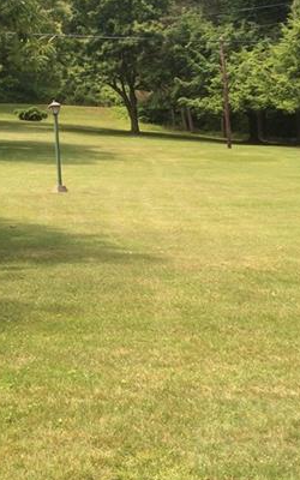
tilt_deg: -1.0
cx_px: 28
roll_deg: +3.1
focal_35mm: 59
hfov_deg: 21.5
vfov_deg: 34.5
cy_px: 206
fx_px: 772
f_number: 2.2
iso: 32
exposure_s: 1/406
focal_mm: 4.15
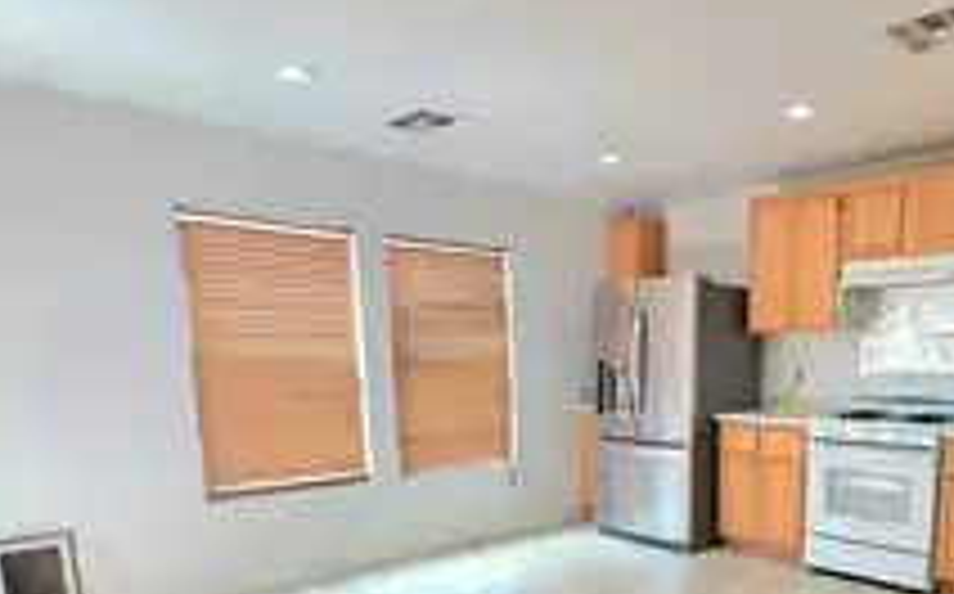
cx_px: 670
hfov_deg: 67.6
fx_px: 675
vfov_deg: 45.1
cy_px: 477
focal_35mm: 26
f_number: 1.9
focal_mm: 2.2
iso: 320
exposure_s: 1/60.2
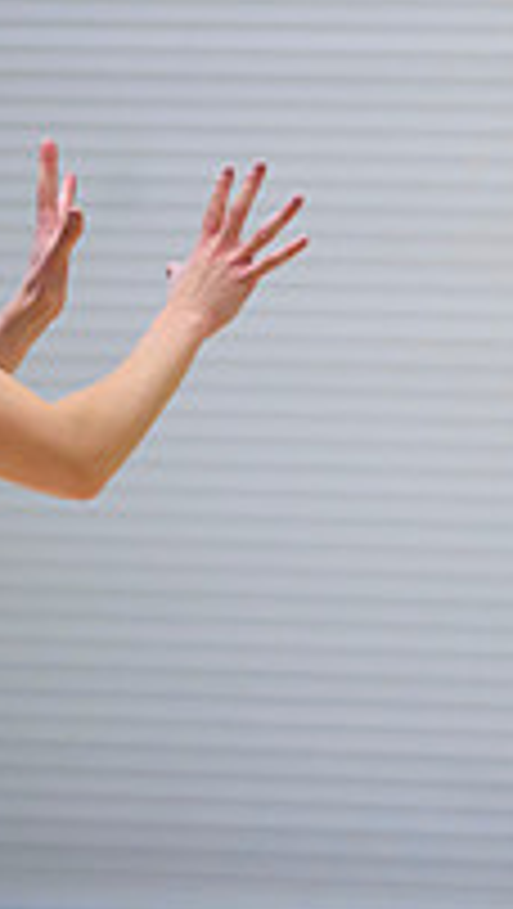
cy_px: 720
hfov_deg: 1.9
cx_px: 1153
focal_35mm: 638
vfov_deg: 3.4
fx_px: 15390
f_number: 3.5
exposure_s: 1/1000
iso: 3200
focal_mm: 200
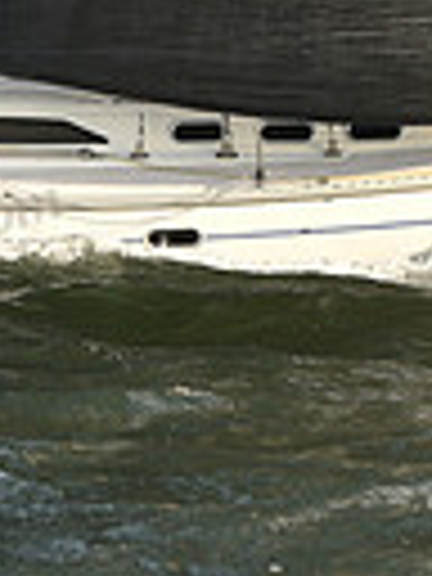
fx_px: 5807
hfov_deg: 4.3
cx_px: 297
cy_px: -29
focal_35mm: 349
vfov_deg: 5.7
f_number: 3.5
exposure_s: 1/1600
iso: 250
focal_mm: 80
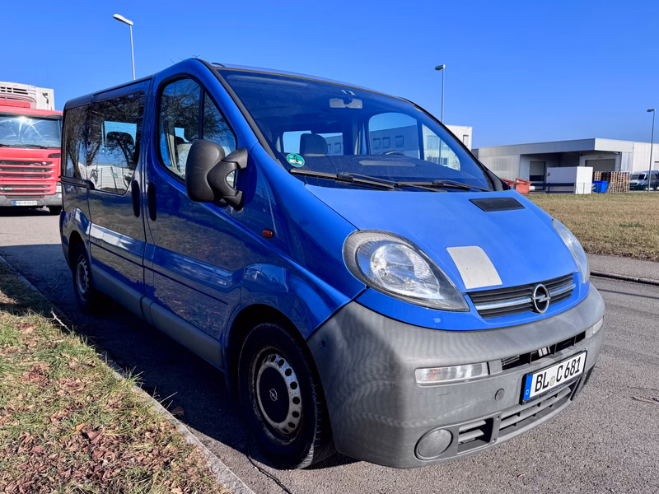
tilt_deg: -8.8
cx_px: 330
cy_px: 247
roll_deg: +1.1
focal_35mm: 24
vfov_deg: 56.8
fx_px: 457
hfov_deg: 71.6
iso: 80
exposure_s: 1/2959
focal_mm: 6.76
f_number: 1.78
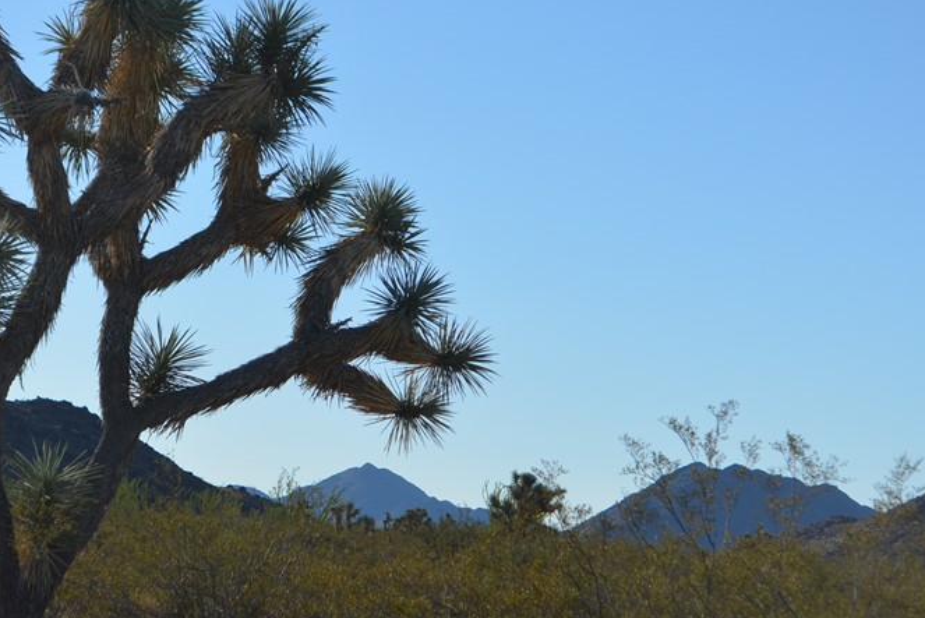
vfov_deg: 10.2
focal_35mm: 135
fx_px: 3466
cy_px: 412
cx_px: 465
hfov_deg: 15.2
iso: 400
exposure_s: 1/2000
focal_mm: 55
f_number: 7.1
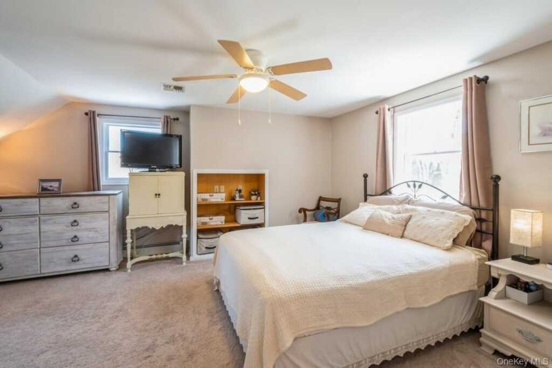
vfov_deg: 77.3
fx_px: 230
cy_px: 184
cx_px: 276
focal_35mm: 15
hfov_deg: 100.4
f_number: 11
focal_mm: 10
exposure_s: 1.3
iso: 100
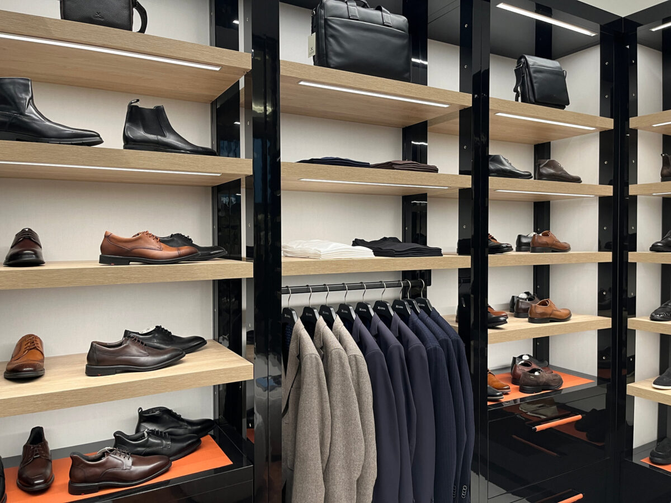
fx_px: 504
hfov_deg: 67.3
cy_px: 252
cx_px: 336
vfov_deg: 53.1
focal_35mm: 26
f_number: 1.6
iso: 125
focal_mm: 5.1
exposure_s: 1/86
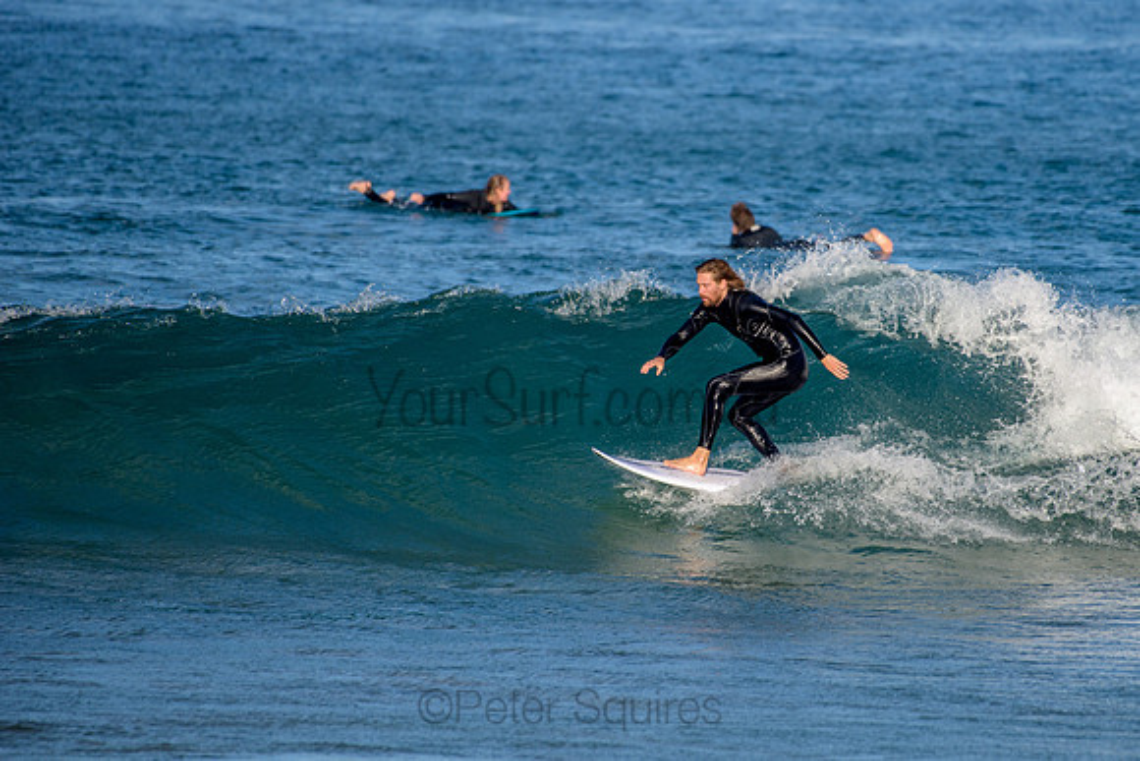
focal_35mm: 613
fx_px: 19424
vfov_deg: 2.2
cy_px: 372
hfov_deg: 3.4
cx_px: 699
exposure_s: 1/2000
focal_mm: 500
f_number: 5.6
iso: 180
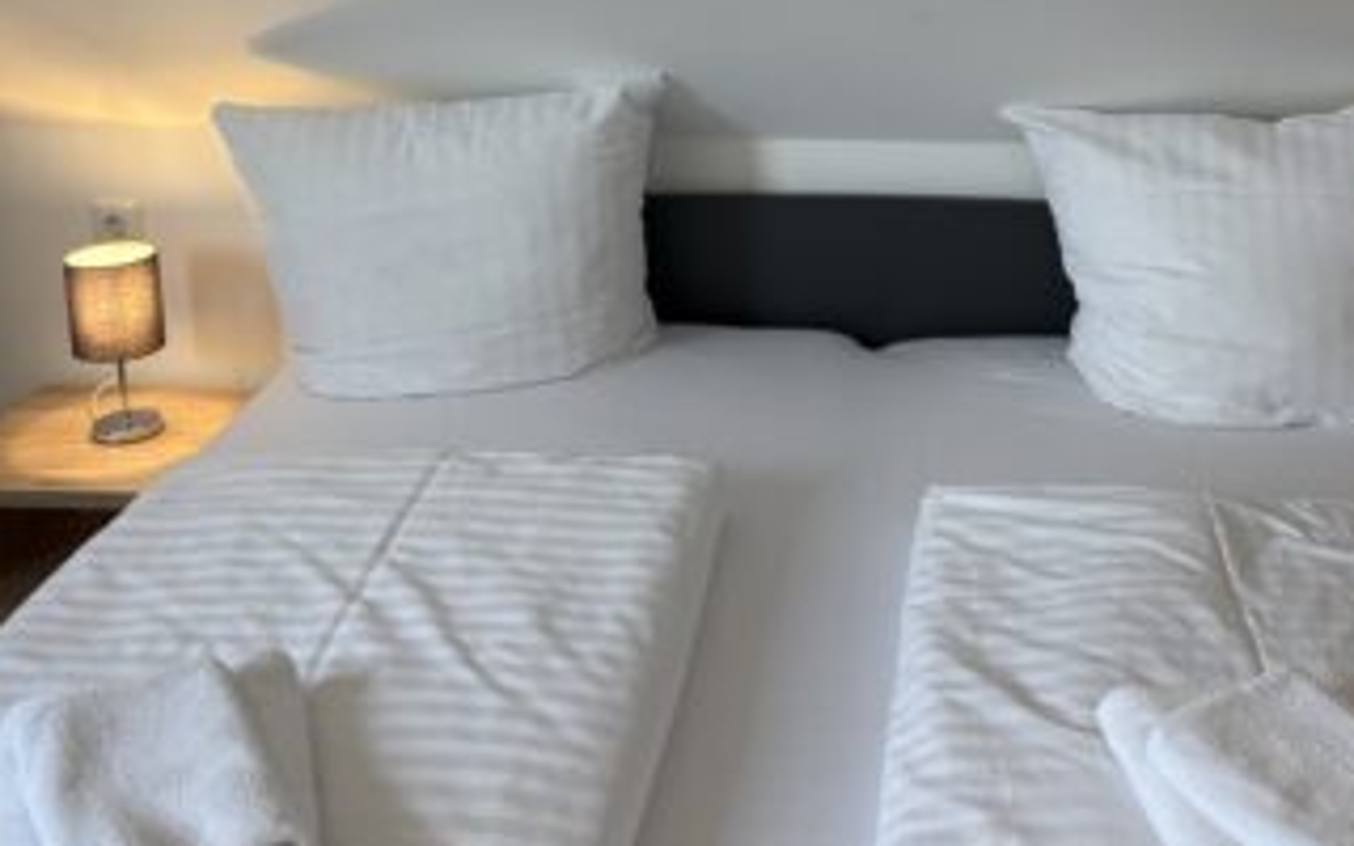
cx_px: 850
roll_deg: -0.1
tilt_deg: -12.3
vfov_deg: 28.9
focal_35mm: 43
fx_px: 1587
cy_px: 112
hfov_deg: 45.8
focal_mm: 5.96
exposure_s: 1/100
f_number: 1.6
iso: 64
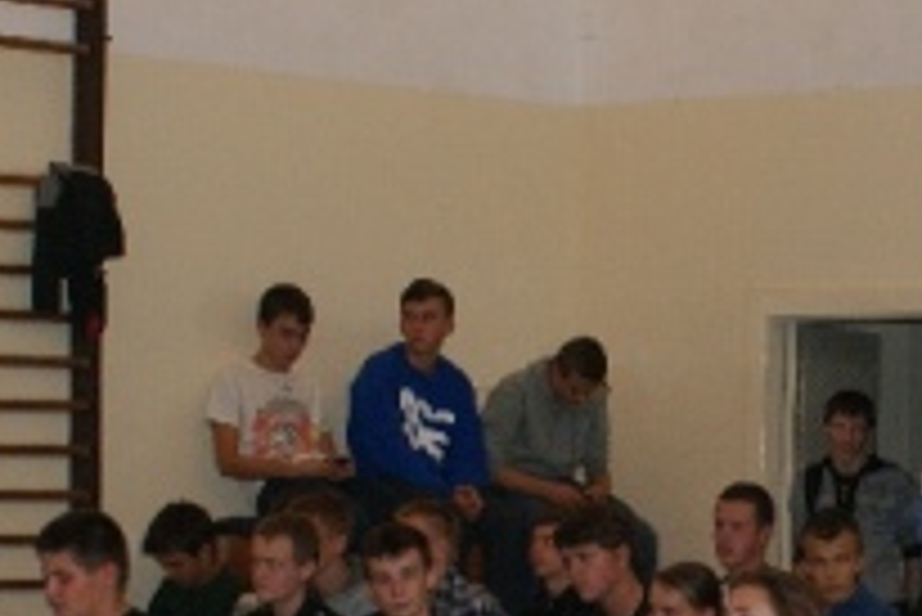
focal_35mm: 122
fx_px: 3127
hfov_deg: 16.3
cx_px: 1012
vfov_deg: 11.1
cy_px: 645
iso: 400
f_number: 5.6
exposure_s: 1/60
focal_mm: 26
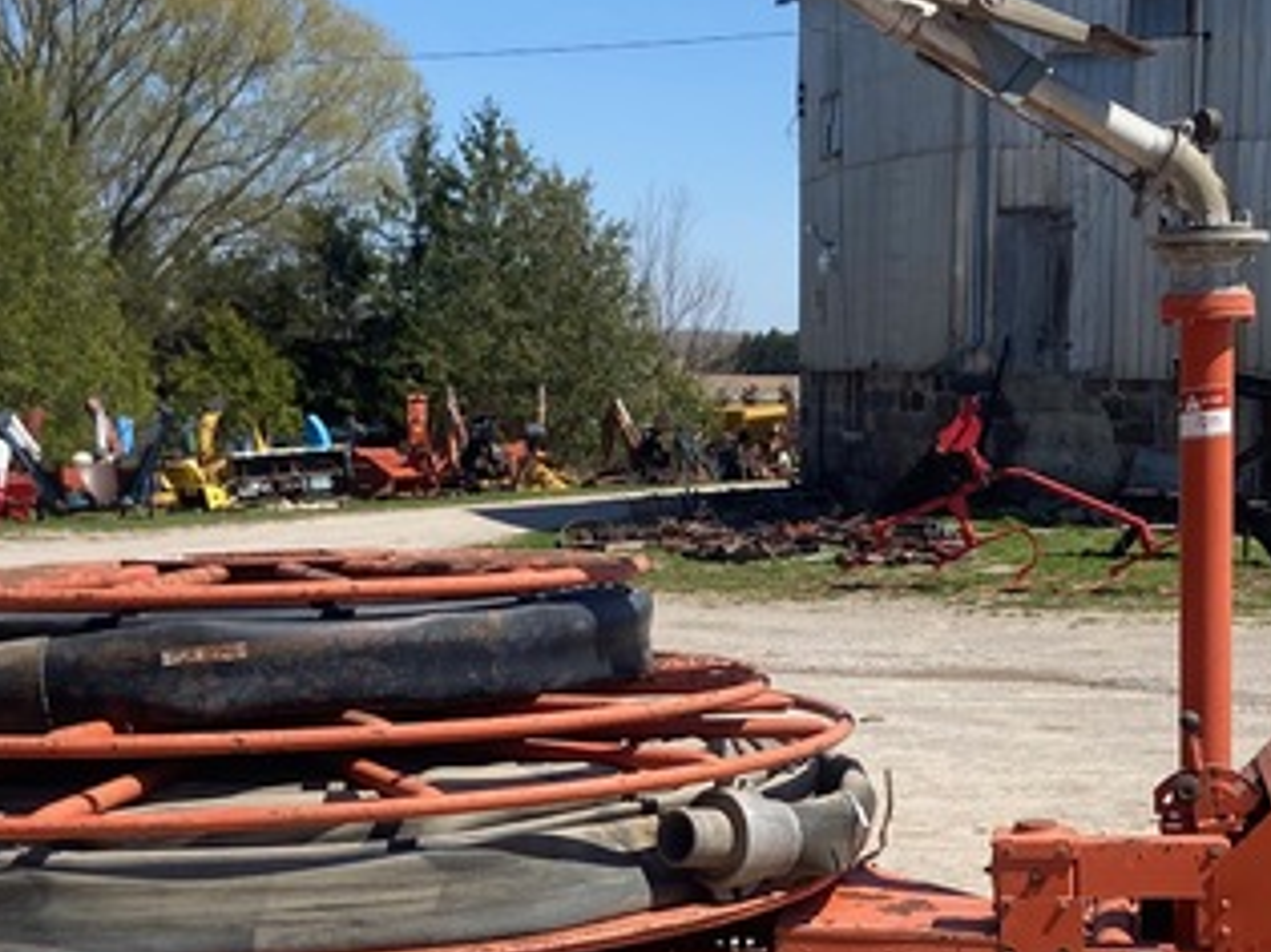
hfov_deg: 29.0
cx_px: 940
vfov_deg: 22.0
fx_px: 2422
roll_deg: -0.2
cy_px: 718
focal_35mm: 66
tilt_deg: -8.7
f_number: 1.8
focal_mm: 4.25
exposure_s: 1/2755
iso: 32
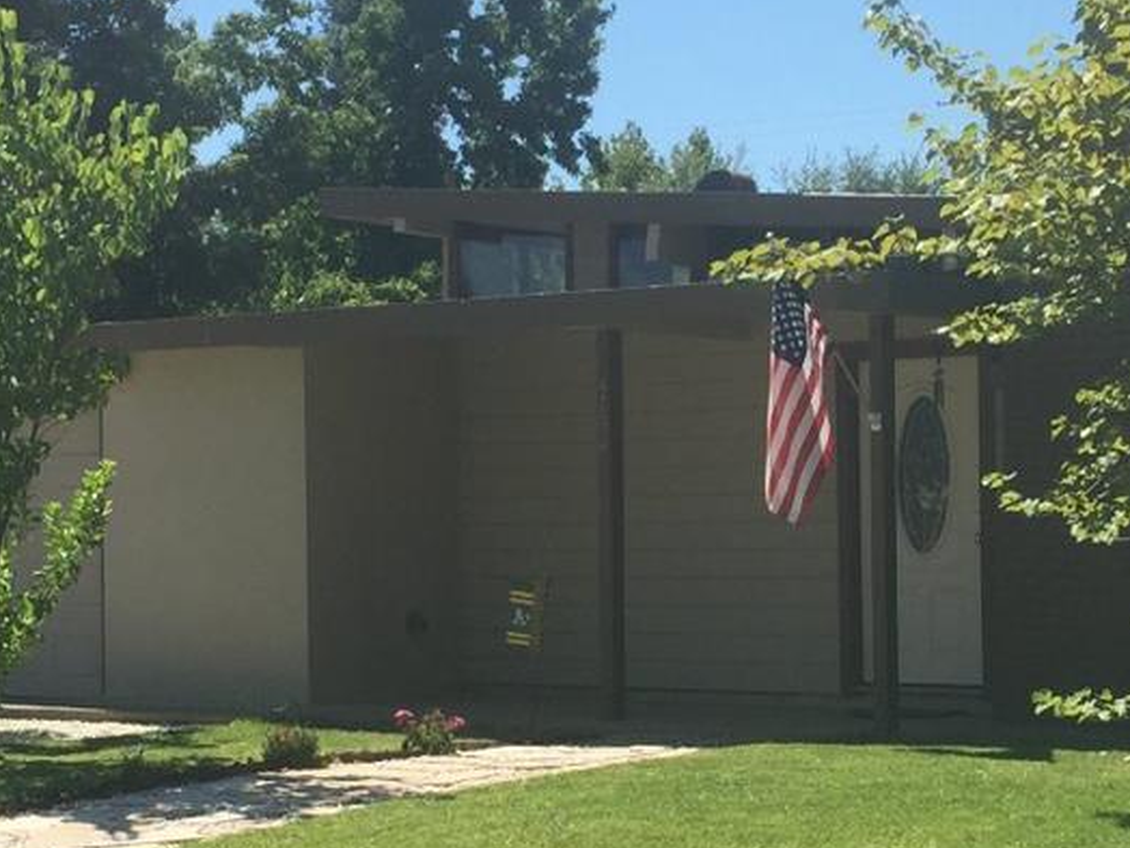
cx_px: 677
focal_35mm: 83
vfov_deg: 17.7
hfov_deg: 23.5
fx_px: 2709
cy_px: 535
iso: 32
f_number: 2.2
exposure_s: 1/1799
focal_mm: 4.15
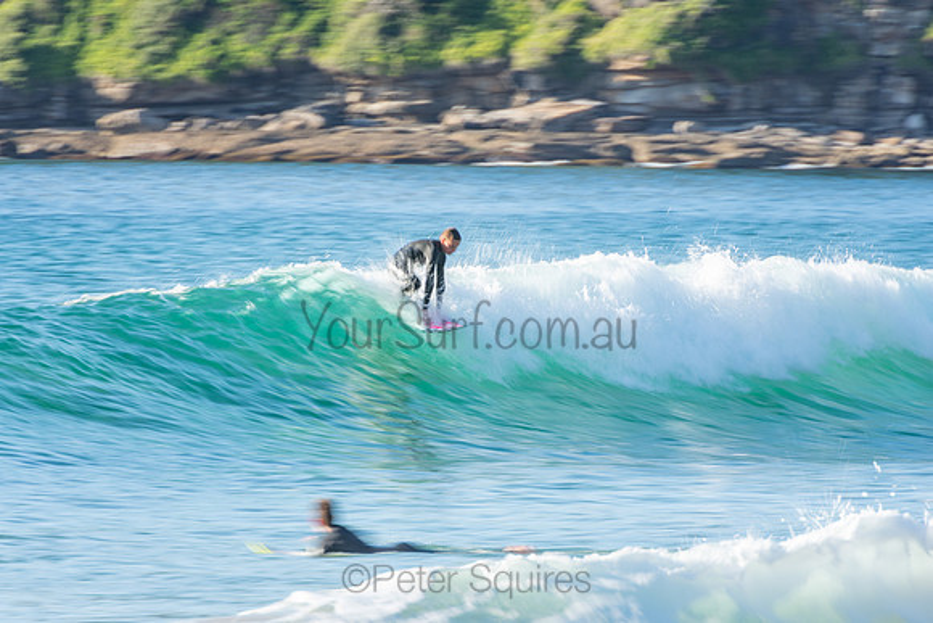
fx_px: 15553
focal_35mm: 600
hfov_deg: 3.4
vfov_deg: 2.3
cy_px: 312
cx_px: 466
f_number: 16
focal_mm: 400
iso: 100
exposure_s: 1/30
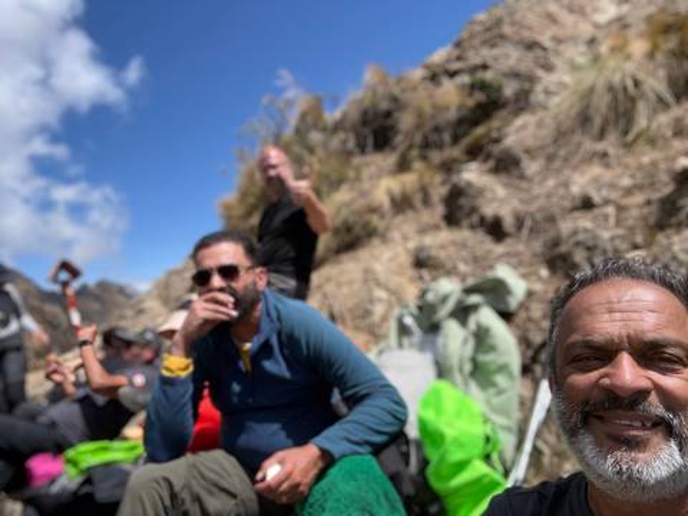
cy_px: 258
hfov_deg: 73.9
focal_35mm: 23
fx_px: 457
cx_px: 344
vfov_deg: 58.9
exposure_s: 1/981
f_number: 1.9
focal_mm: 2.69
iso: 32
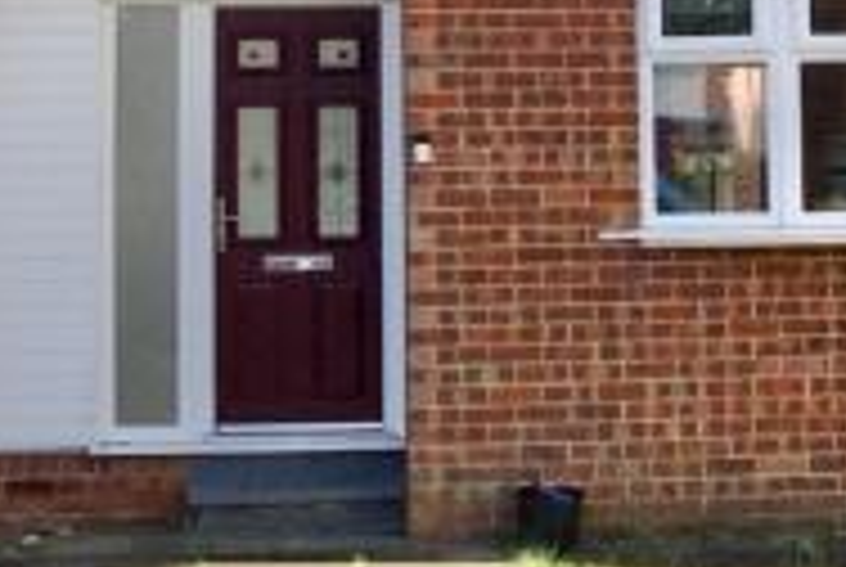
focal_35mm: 90
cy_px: -9
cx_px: 598
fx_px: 2112
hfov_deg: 22.5
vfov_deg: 15.0
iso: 4000
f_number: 11
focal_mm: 16.5
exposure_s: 1/4000
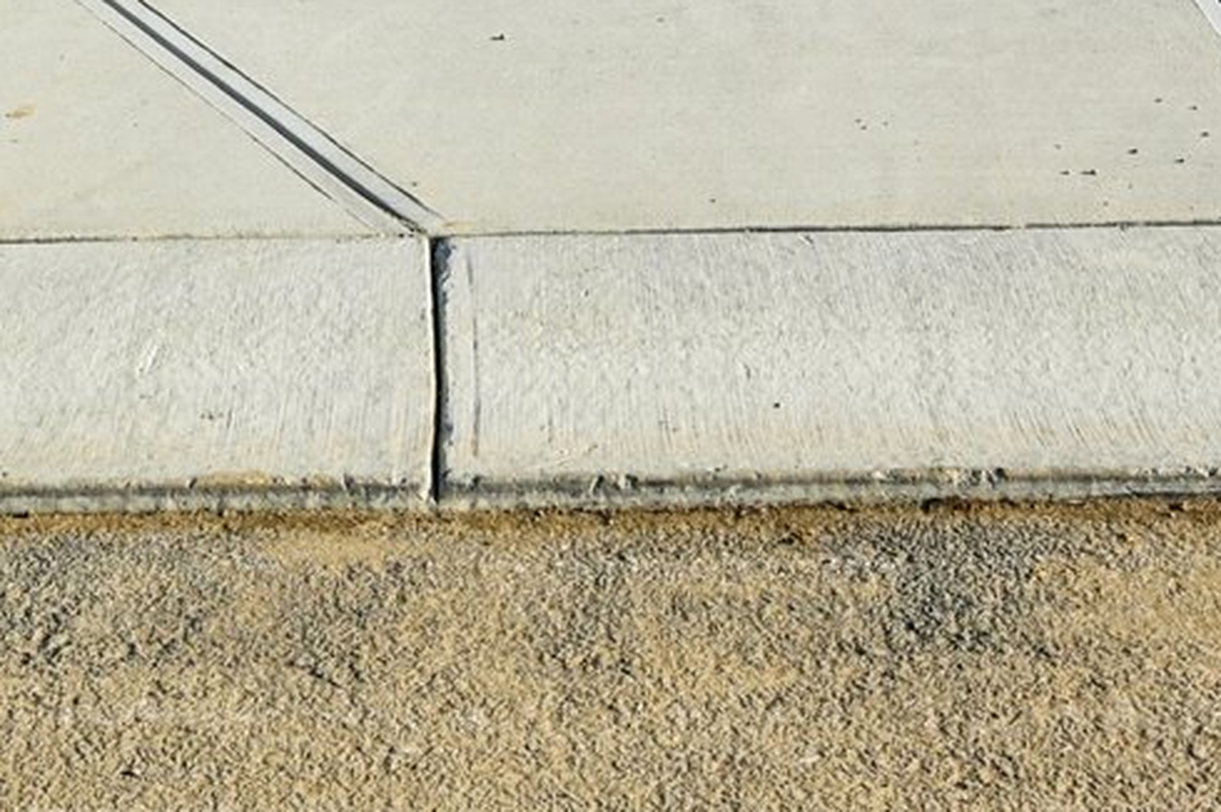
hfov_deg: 28.5
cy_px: -705
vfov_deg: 15.9
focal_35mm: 71
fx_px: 2406
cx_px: 556
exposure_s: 1/500
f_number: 8
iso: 100
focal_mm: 17
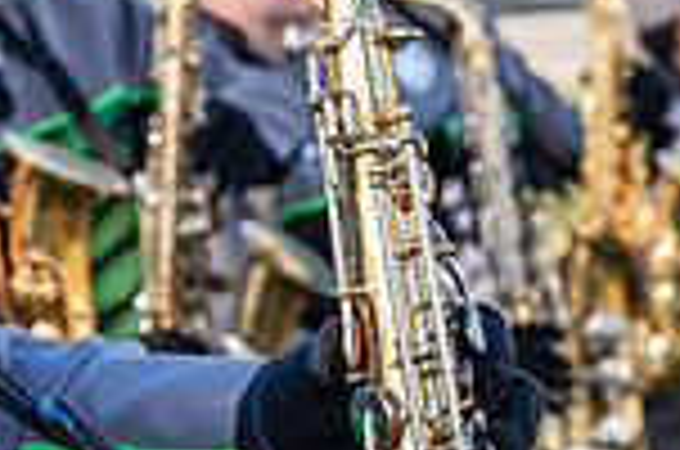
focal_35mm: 261
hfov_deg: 7.8
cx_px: -154
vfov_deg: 5.2
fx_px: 4920
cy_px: -168
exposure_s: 1/2500
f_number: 5.6
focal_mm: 50
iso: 1600
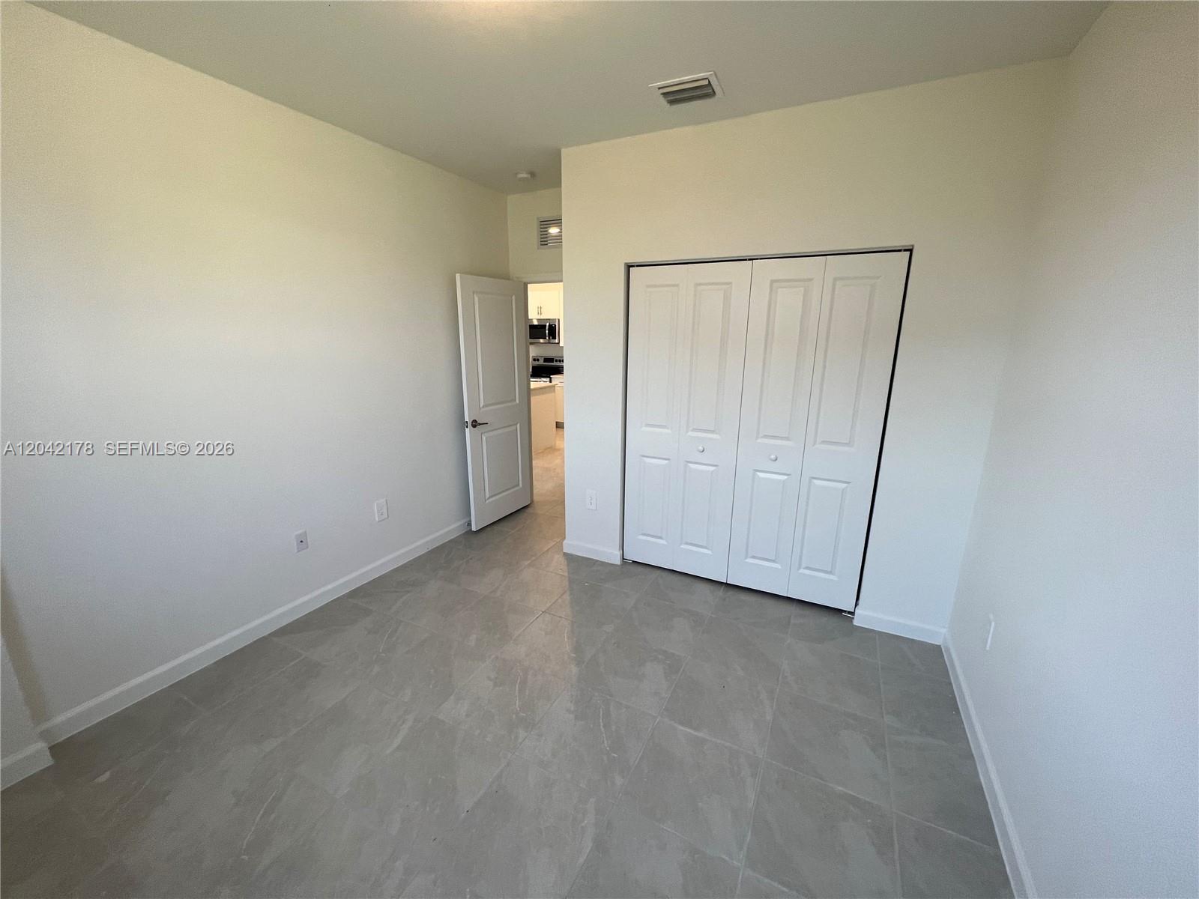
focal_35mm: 13
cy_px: 450
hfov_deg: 106.2
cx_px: 600
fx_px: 450
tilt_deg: -13.7
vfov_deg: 89.9
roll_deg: +0.5
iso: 125
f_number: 1.8
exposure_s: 1/120
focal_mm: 1.57
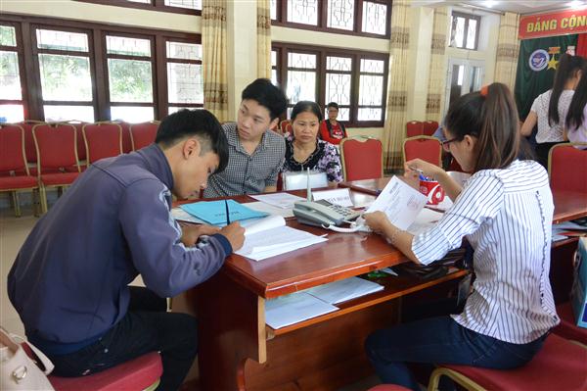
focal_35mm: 27
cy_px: 196
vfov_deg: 47.9
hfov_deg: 67.4
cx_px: 294
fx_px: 440
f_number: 3.5
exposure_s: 1/60
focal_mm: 10
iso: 500
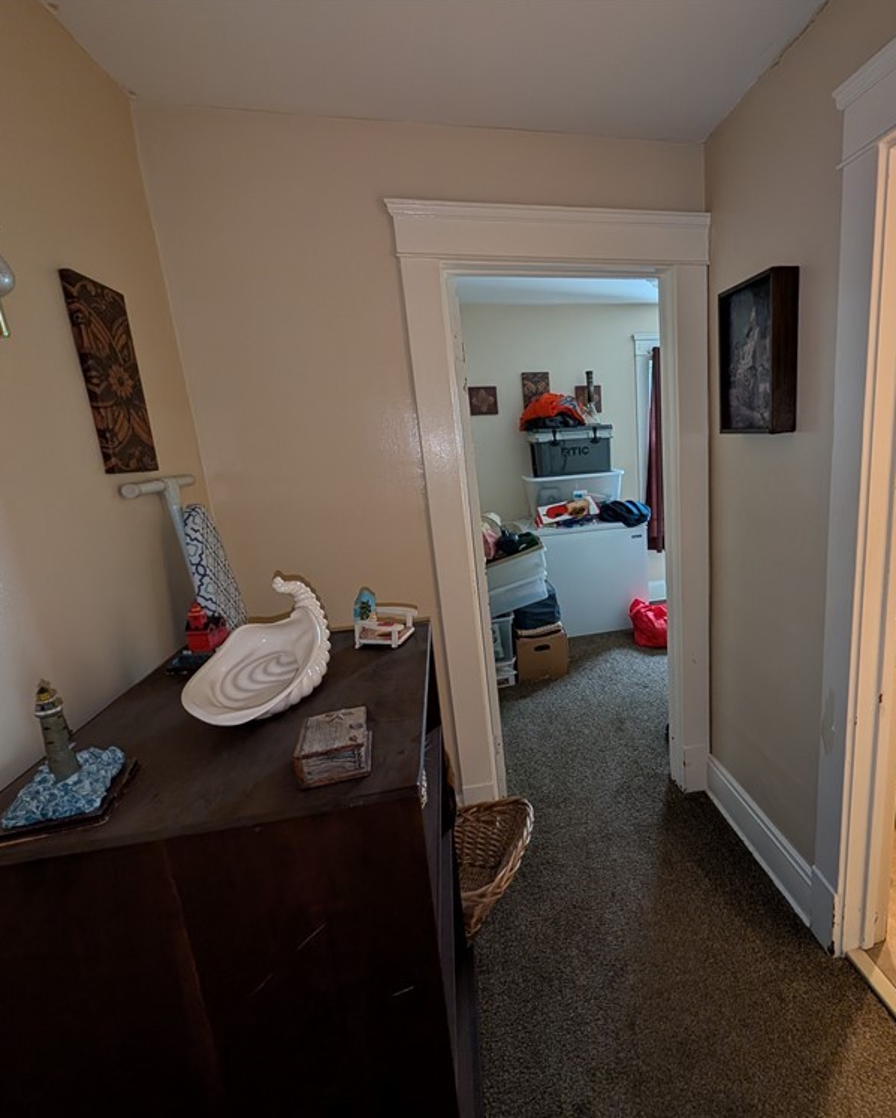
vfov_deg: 93.1
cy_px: 569
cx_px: 590
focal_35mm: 16
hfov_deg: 78.1
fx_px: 530
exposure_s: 1/40
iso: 110
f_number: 1.7
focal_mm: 2.02
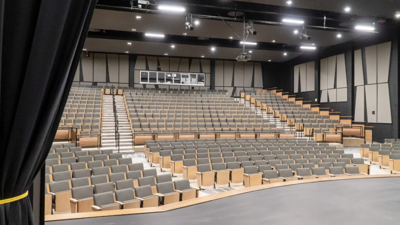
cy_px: 112
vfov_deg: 40.7
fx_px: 304
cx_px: 200
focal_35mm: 29
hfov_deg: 66.7
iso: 6400
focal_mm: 18
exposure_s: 1/100
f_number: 5.6
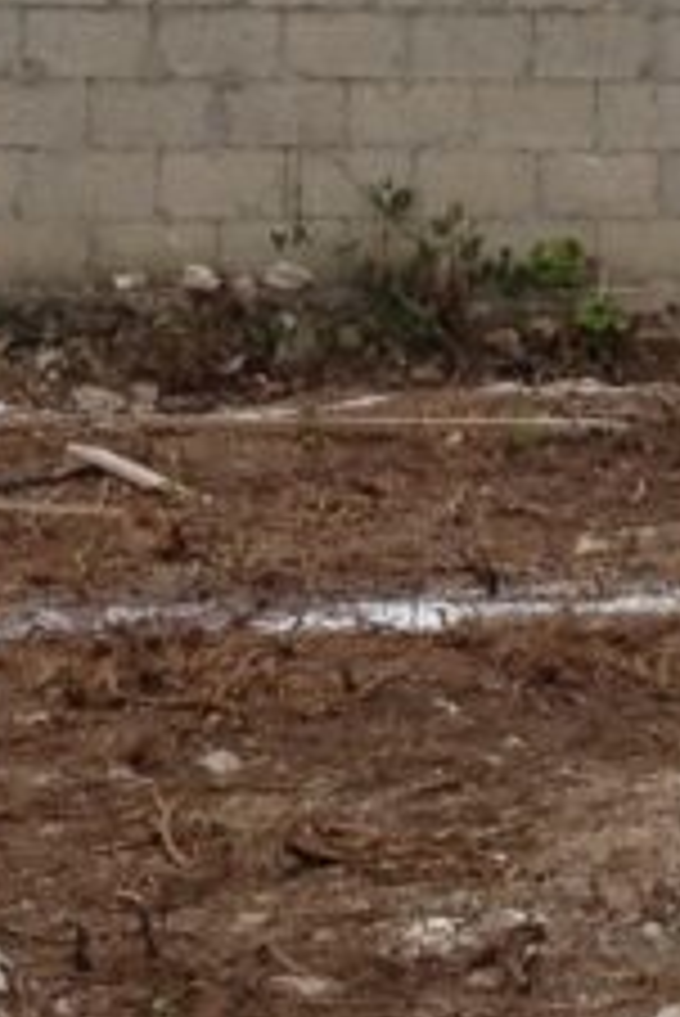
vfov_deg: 8.2
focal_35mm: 247
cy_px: -392
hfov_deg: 5.5
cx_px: 1018
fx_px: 6987
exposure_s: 1/1842
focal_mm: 4.28
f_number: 2.4
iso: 50
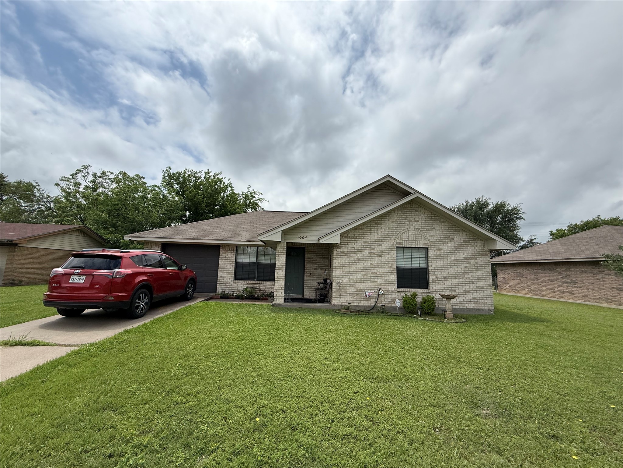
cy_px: 234
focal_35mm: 14
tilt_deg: +8.2
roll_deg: +1.6
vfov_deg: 85.7
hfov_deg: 102.1
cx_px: 312
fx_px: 252
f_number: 2.2
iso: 50
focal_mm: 2.22
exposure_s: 1/4425
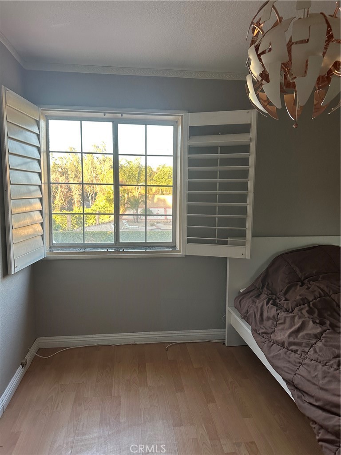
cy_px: 228
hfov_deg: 56.8
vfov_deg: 71.6
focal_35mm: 24
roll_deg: -1.1
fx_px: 315
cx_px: 170
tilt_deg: -6.4
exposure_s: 1/120
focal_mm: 6.86
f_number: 1.78
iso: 200
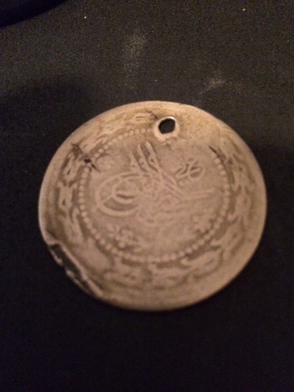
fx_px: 328
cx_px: 147
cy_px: 196
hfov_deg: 48.2
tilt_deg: -65.1
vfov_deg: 61.7
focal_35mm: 29
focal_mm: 4.15
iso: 1250
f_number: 2.2
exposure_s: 1/17
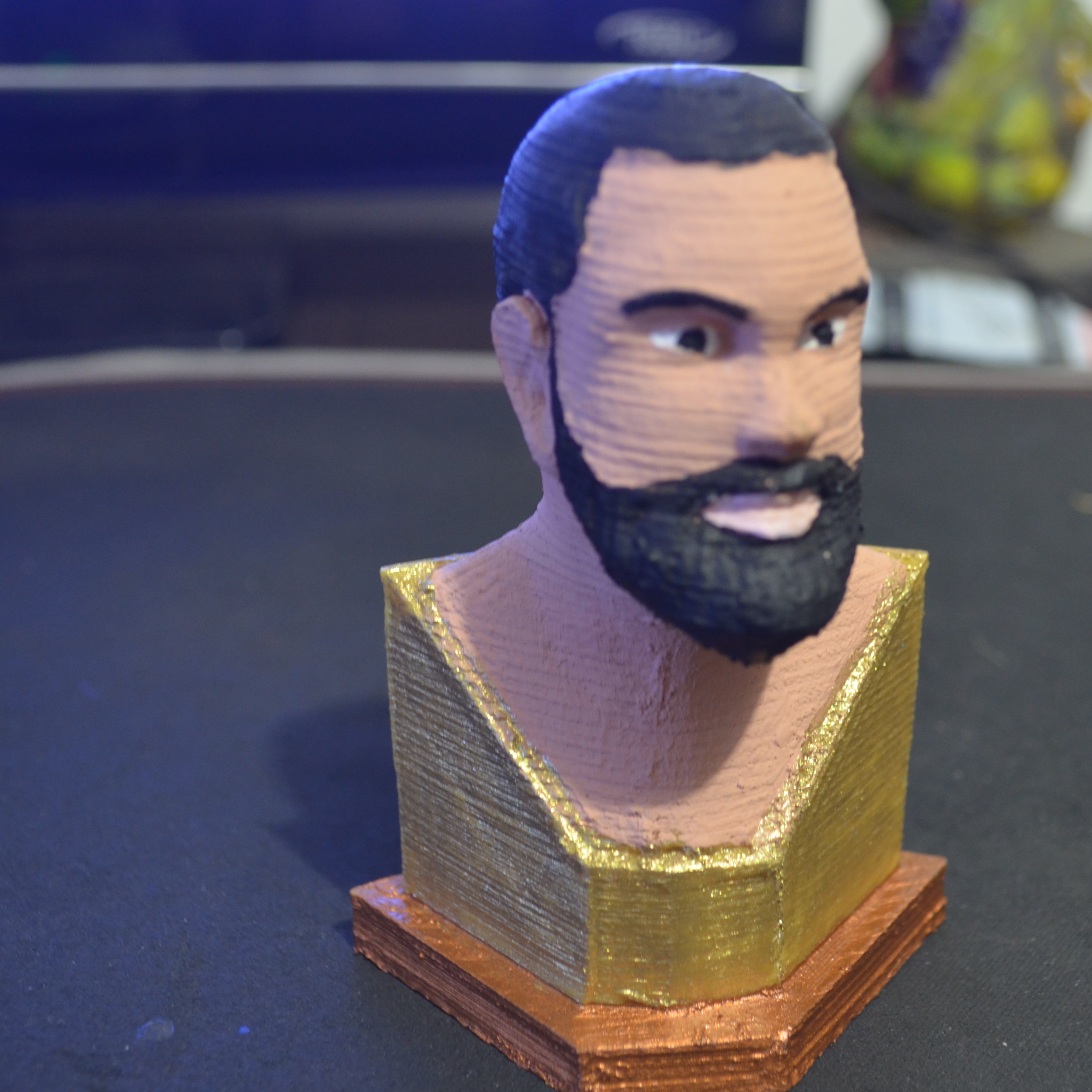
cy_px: 579
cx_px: 732
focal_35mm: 51
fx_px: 1820
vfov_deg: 33.4
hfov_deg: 33.1
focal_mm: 24
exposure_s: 1/5
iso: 800
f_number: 4
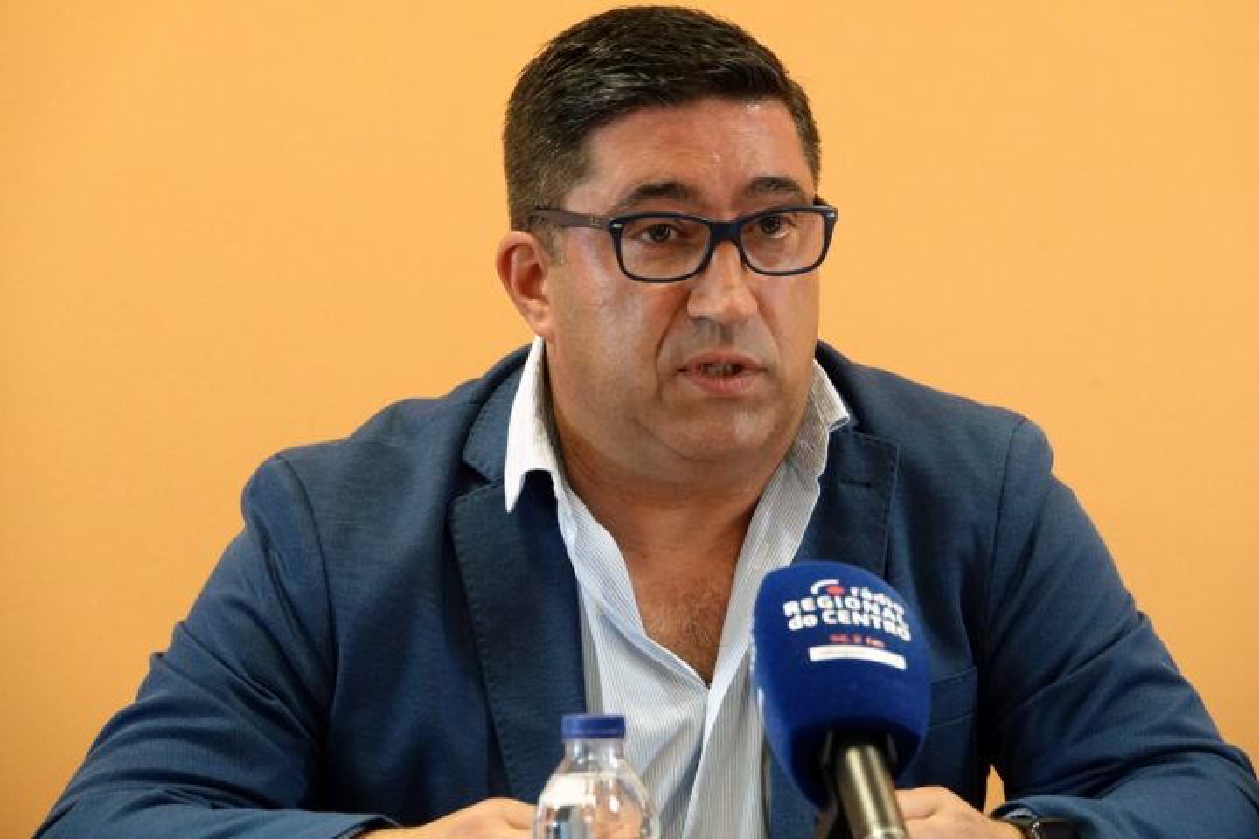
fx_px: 5735
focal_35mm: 164
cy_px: 420
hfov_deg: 12.5
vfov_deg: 8.4
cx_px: 630
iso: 2000
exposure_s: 1/100
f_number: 4
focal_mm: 60.29
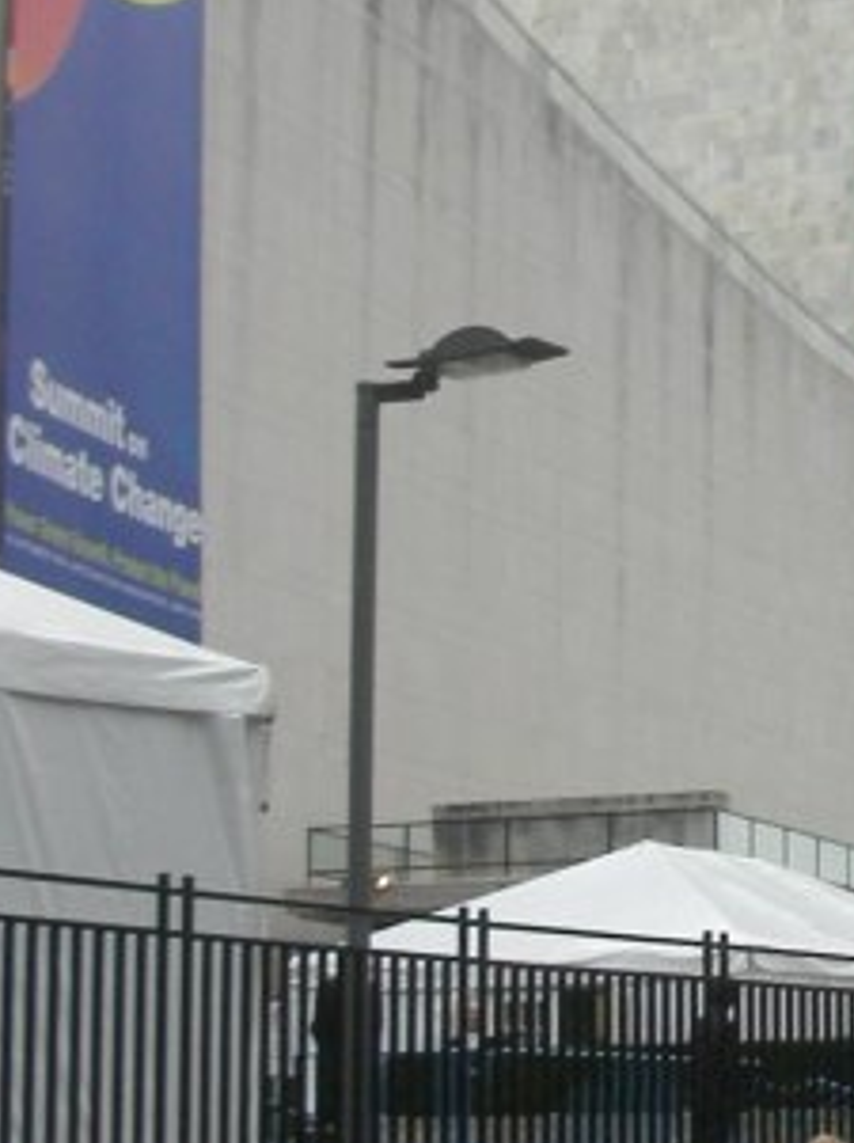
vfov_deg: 19.9
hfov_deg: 15.1
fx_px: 3066
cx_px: 1122
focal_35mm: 93
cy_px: -194
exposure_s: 1/92
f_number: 8.5
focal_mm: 5.8
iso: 50
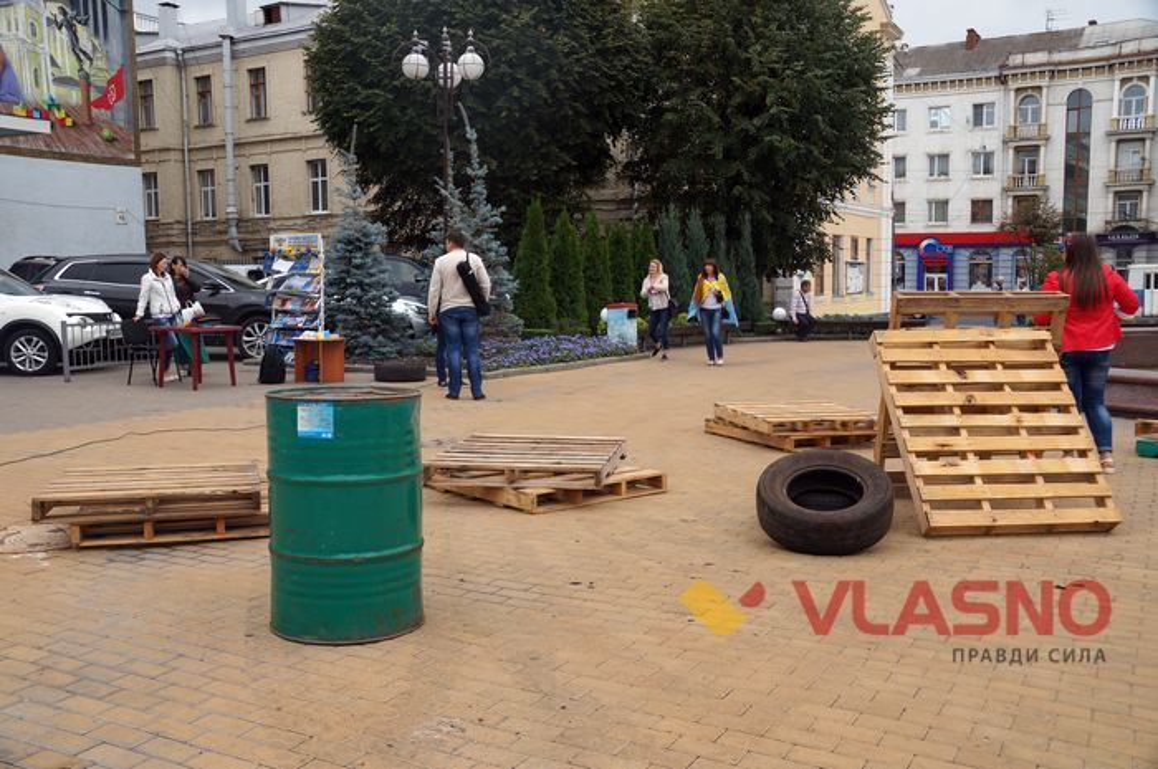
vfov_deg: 39.9
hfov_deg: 57.3
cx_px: 579
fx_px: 1060
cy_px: 384
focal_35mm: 33
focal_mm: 22
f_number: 8
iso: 100
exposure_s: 1/200
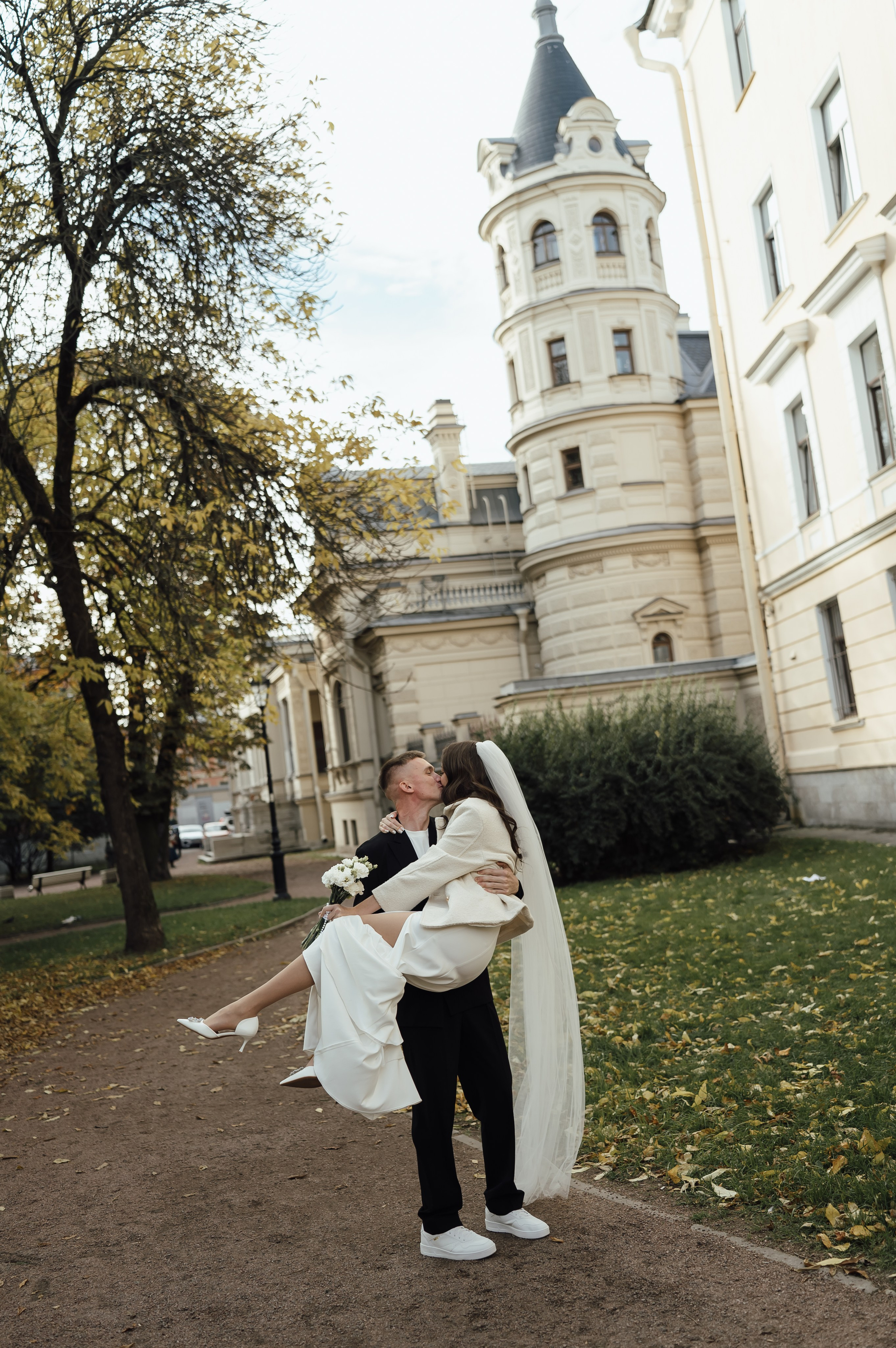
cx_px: 448
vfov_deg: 54.5
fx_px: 1308
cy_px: 674
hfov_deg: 37.8
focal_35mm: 35
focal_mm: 35
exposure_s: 1/800
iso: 160
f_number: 2
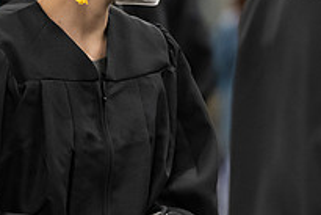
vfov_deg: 2.6
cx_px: 169
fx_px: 4675
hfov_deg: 3.9
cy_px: 18
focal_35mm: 524
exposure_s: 1/200
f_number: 3.2
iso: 3200
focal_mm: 185
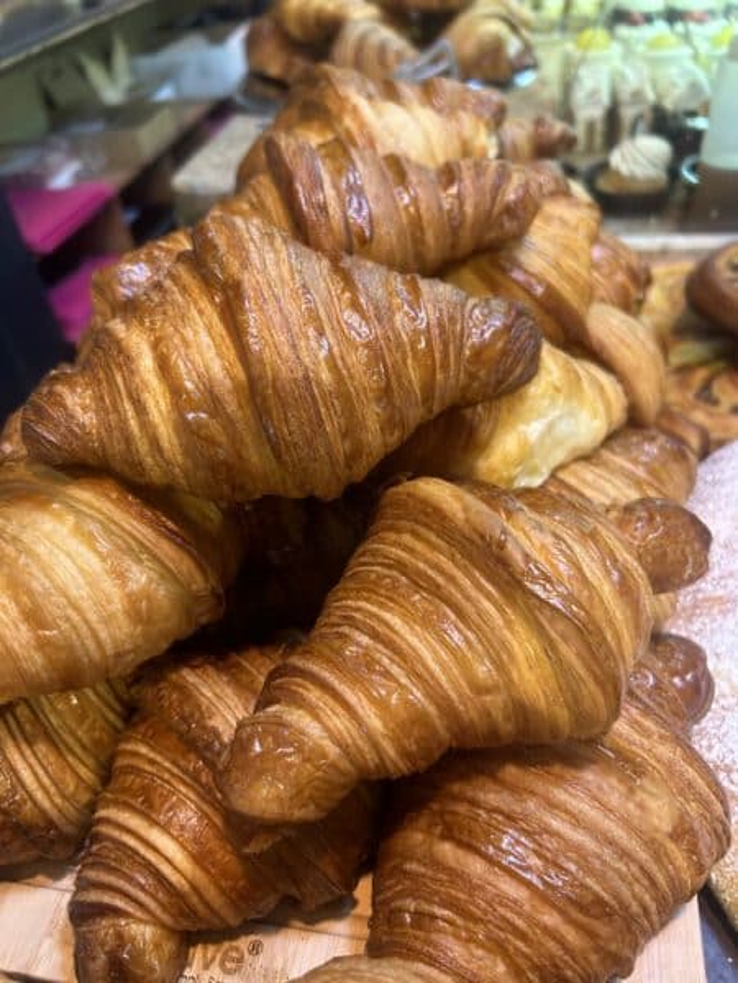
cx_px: 369
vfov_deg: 67.3
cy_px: 492
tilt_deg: -40.2
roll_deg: +9.2
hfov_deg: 53.1
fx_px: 739
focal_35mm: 26
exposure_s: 1/55
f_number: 1.5
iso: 200
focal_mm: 5.7
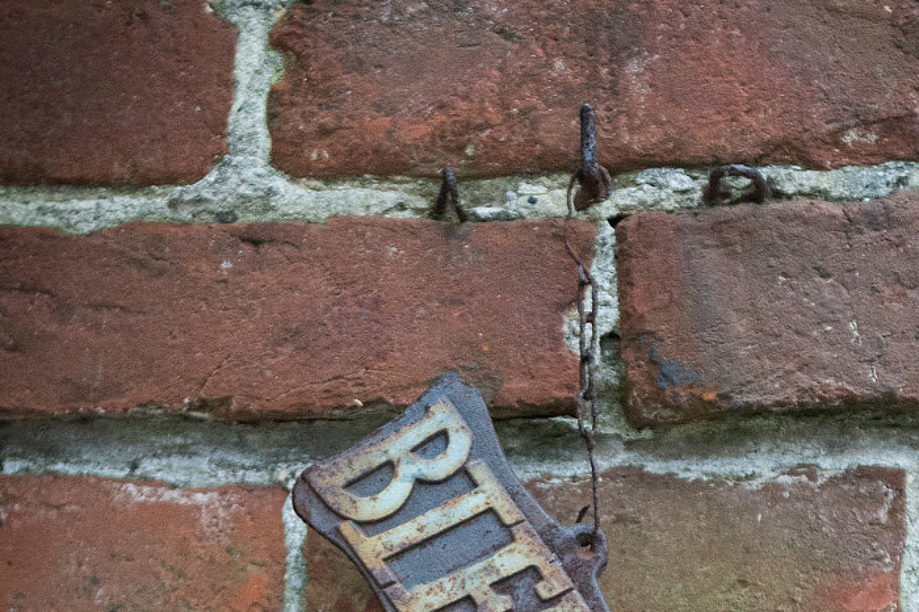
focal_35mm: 160
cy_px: 812
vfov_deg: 8.4
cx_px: 619
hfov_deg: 12.8
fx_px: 4082
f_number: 2.8
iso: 8000
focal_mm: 70
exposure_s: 1/2000
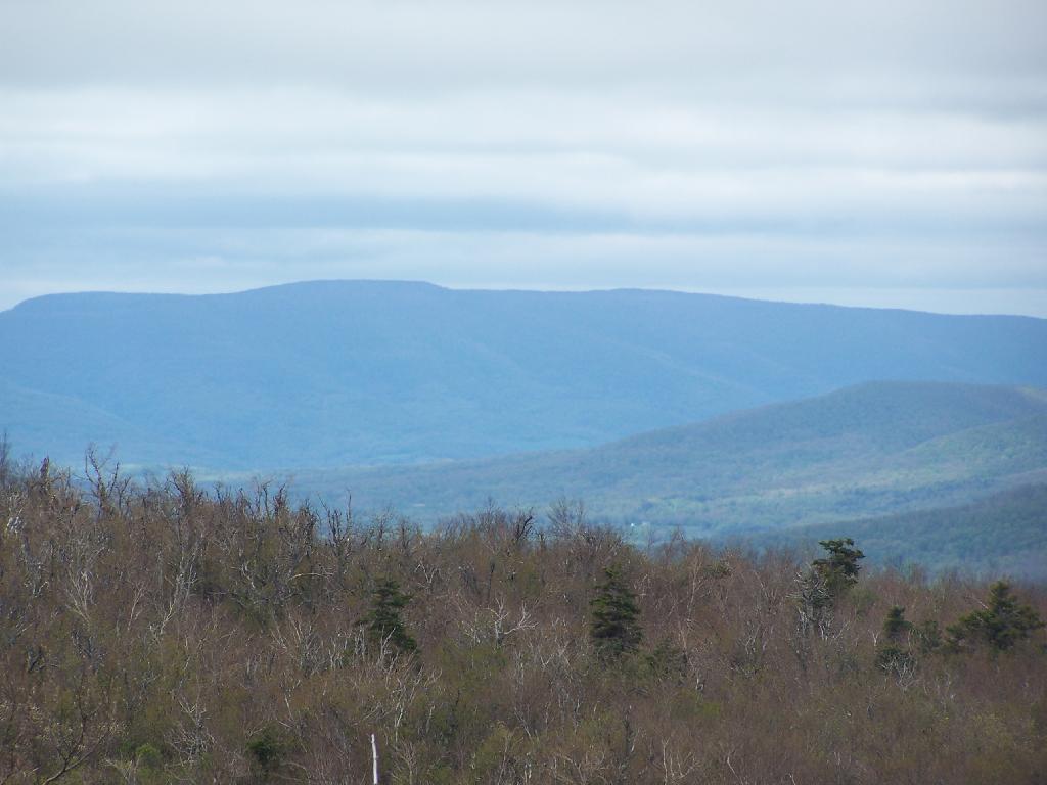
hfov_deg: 7.4
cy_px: 392
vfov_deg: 5.5
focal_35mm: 268
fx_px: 8106
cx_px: 524
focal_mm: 44.4
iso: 80
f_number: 3.6
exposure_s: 1/800
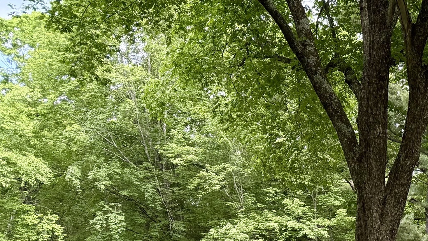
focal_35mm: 73
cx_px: 596
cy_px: 346
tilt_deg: +0.8
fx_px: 829
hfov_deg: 24.3
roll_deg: -0.2
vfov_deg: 15.4
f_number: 1.78
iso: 64
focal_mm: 6.76
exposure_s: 1/236
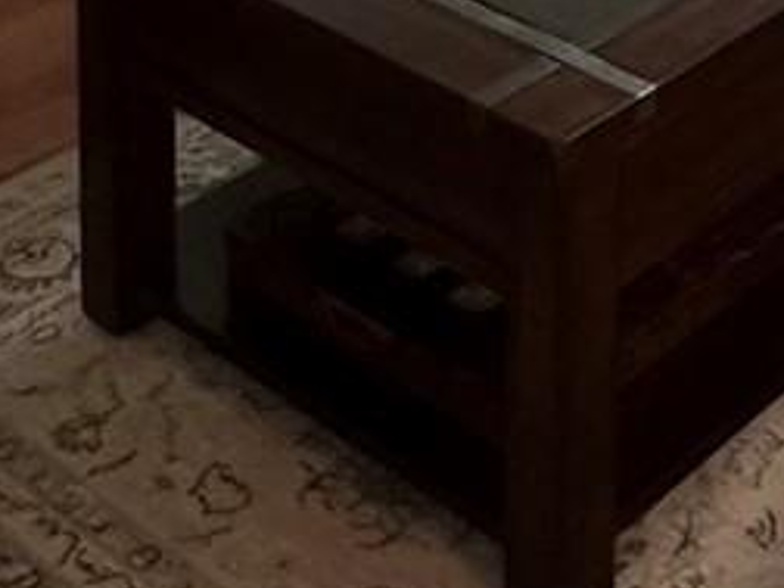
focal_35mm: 89
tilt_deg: -6.7
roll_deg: -1.3
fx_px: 2016
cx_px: 983
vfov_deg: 13.0
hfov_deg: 20.4
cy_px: -784
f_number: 2.2
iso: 320
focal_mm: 2.22
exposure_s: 1/83
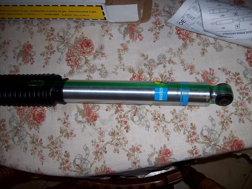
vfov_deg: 39.6
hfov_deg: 51.4
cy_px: 94
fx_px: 262
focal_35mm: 36
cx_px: 126
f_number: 2.7
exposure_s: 1/64
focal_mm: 6
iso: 80
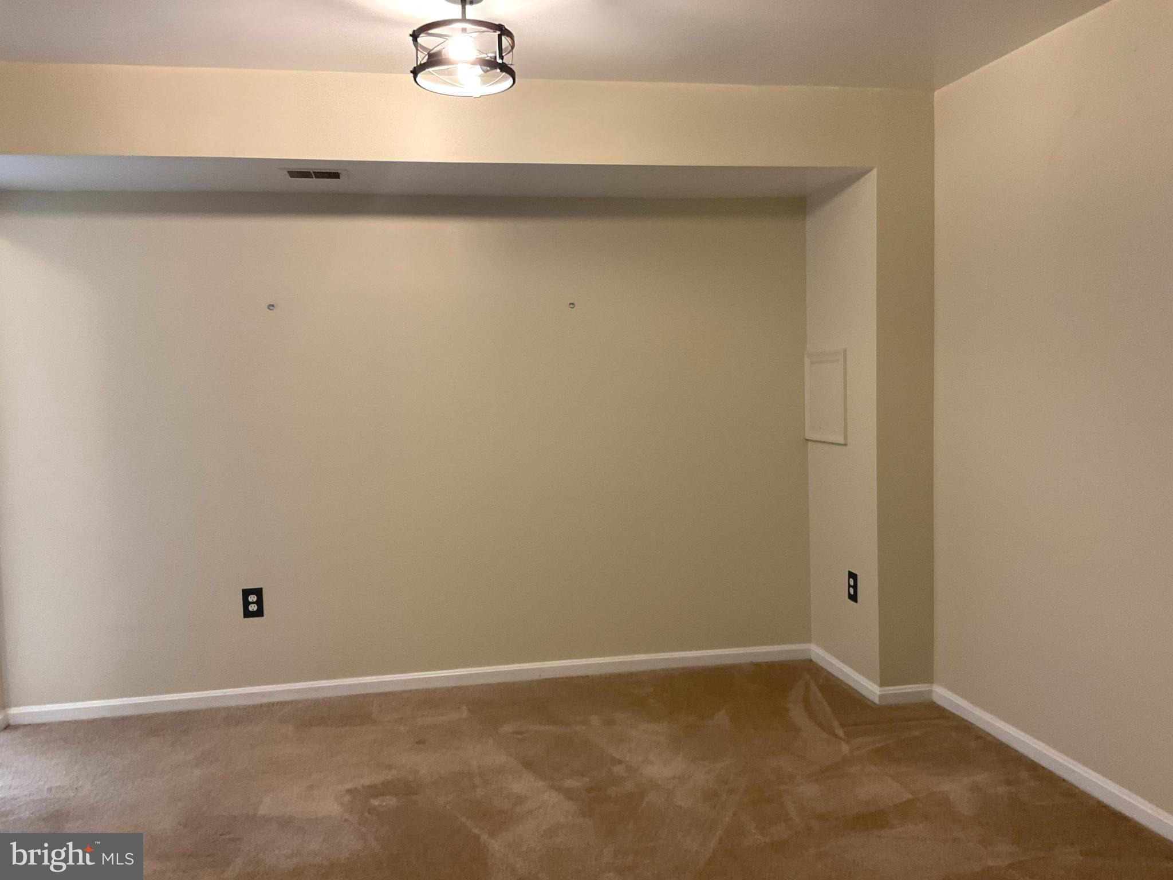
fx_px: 983
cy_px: 440
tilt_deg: -4.8
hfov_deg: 61.7
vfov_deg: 48.2
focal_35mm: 29
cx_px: 586
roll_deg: +0.6
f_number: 1.8
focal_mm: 3
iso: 100
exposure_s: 1/60
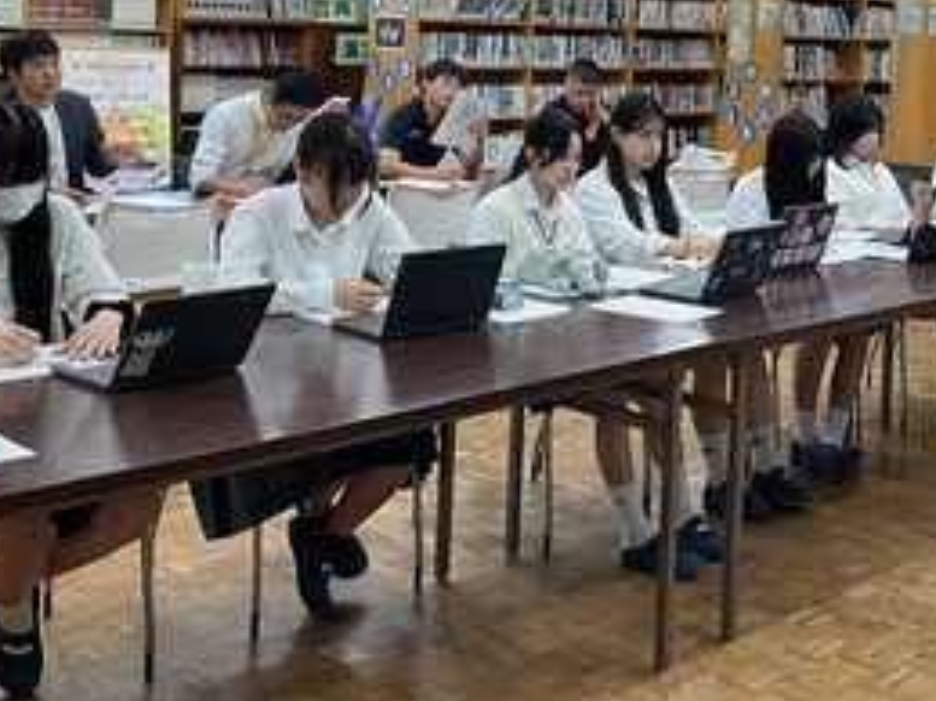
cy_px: 31
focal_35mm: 56
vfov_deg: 25.1
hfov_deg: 33.5
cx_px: 734
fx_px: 1514
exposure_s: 1/60
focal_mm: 3
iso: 32
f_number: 1.8
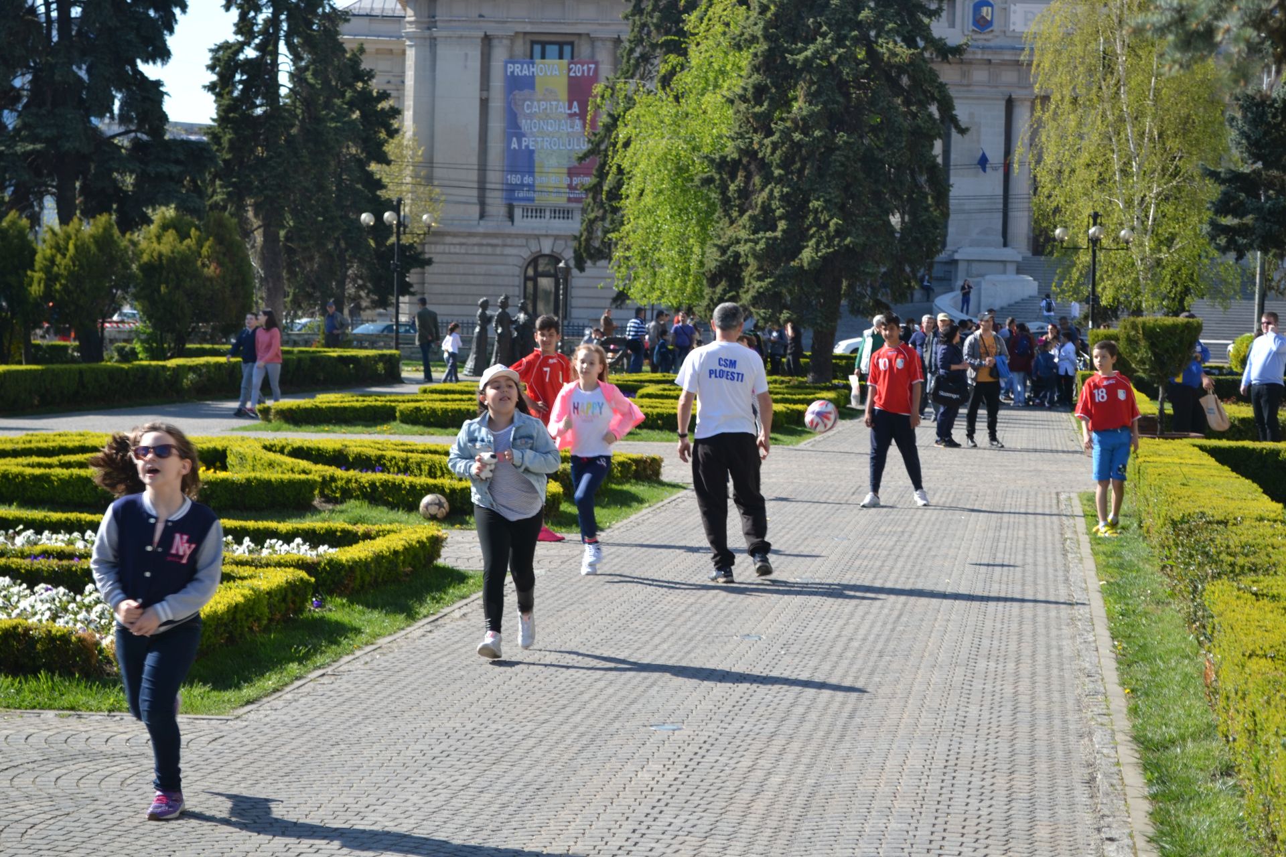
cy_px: 428
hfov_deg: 24.6
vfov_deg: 16.6
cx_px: 643
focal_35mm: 82
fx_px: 2947
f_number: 6.3
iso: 100
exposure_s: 1/160
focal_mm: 55
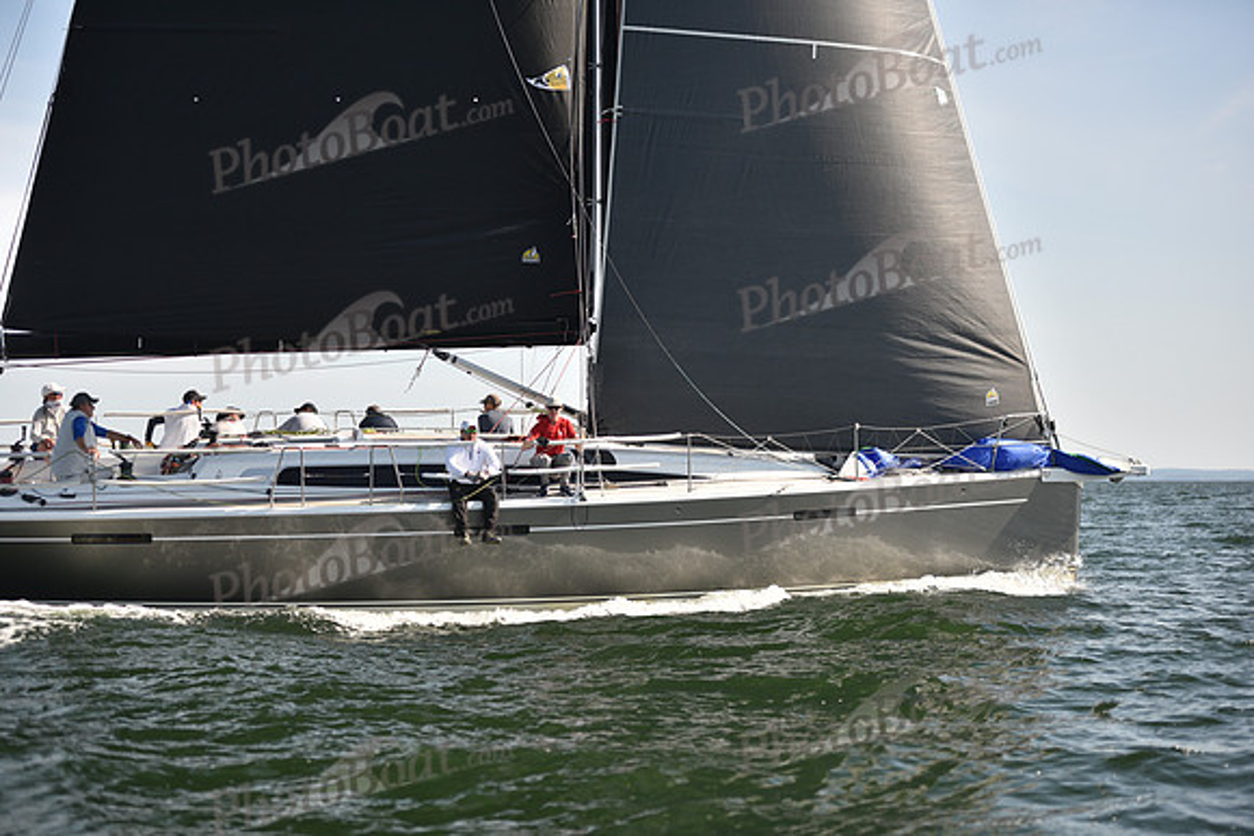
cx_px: 627
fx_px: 2439
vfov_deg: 19.5
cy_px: 418
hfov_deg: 28.8
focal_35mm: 70
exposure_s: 1/1250
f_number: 2.8
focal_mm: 70
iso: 250
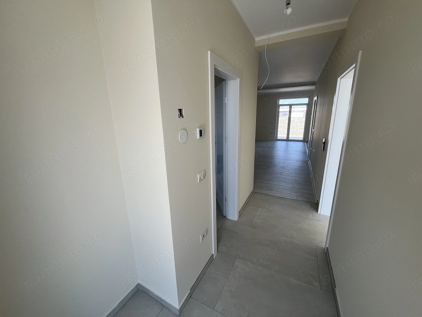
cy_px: 158
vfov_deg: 89.9
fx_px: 158
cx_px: 211
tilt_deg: -14.2
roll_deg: +1.3
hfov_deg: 106.2
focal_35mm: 13
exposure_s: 1/118
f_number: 1.8
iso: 32
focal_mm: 1.57
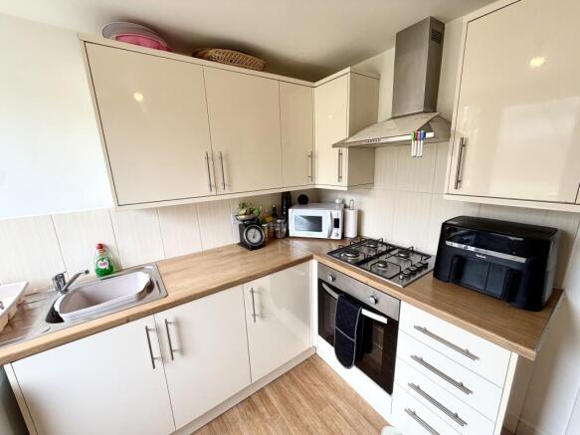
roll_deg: +2.1
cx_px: 290
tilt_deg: -12.5
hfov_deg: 102.1
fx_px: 235
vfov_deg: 85.7
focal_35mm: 14
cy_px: 218
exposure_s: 1/121
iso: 64
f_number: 2.2
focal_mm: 2.22
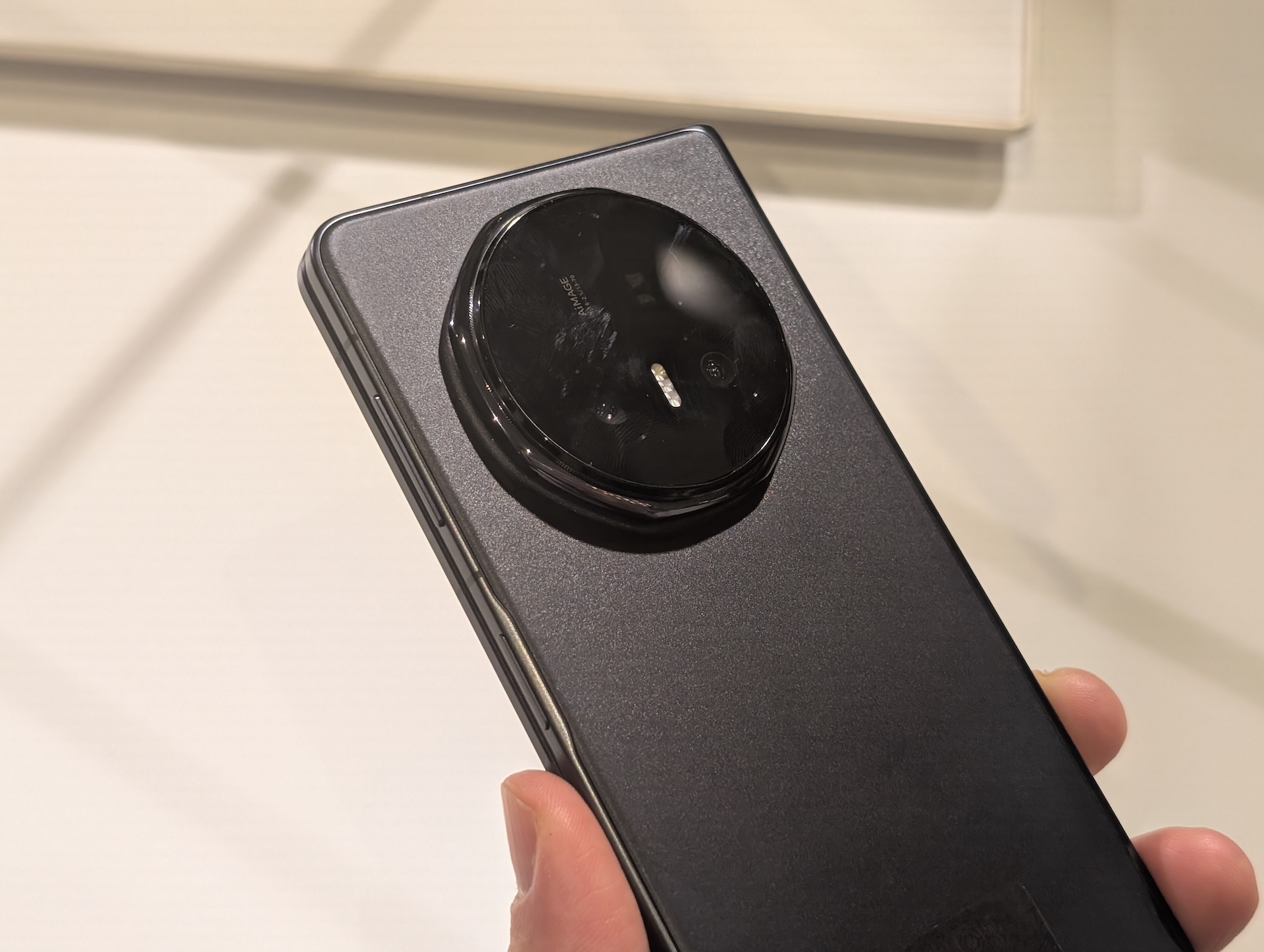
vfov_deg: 29.8
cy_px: 476
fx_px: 1792
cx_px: 632
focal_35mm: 49
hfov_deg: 38.9
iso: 134
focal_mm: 6.9
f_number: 1.68
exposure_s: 1/138
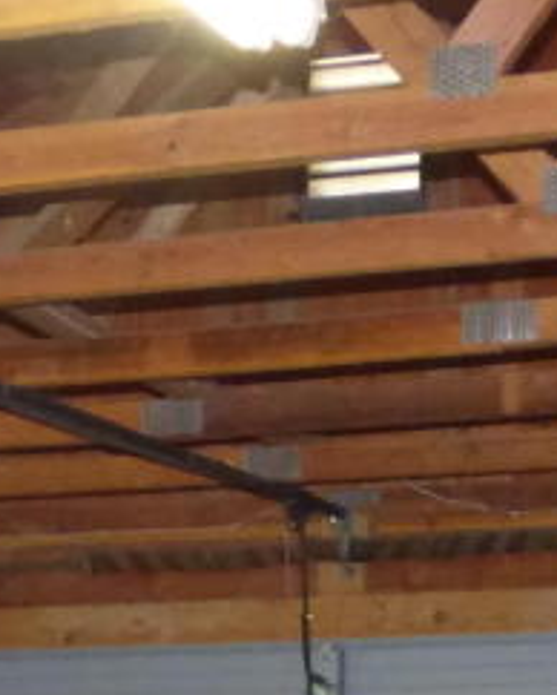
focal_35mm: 128
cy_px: 1097
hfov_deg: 12.1
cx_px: 368
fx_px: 2634
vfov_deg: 13.9
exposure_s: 1/50
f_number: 3.3
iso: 800
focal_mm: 5.53
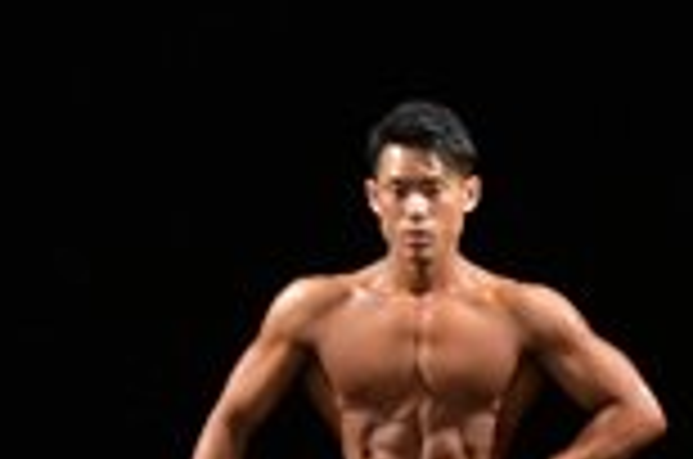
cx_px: 754
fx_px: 14235
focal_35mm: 741
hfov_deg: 2.8
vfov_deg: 1.8
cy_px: 688
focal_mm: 98
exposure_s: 1/400
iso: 3200
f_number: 5.6
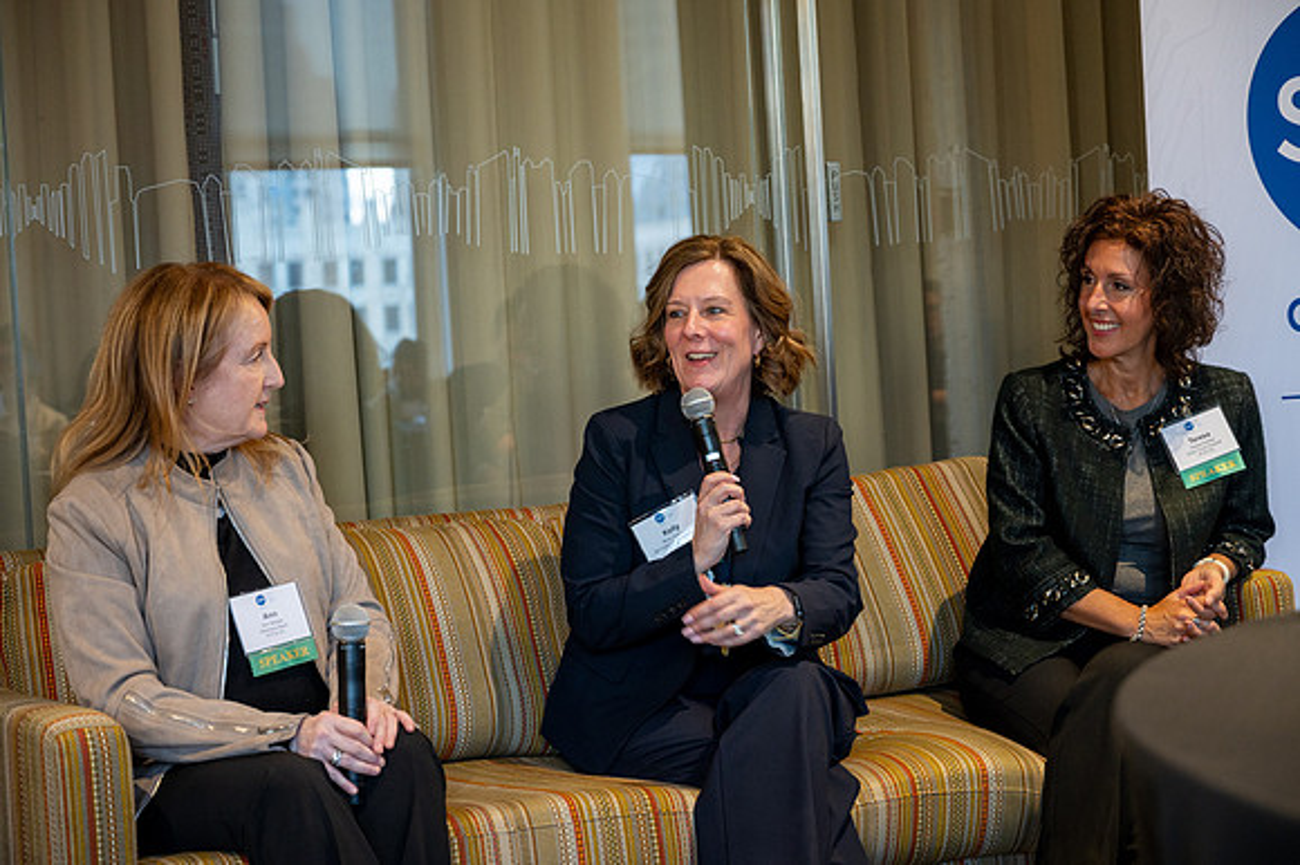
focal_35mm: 62
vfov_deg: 21.9
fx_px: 2238
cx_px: 650
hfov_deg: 32.4
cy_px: 432
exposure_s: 1/50
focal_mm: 62
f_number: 4
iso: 1600
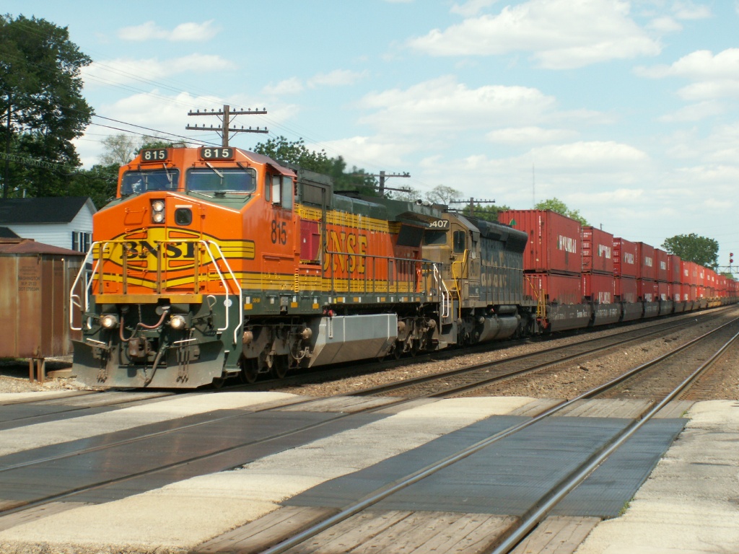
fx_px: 1558
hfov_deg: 26.7
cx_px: 370
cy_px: 277
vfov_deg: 20.2
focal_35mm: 73
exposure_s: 1/250
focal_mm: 12.11
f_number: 5.6
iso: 64
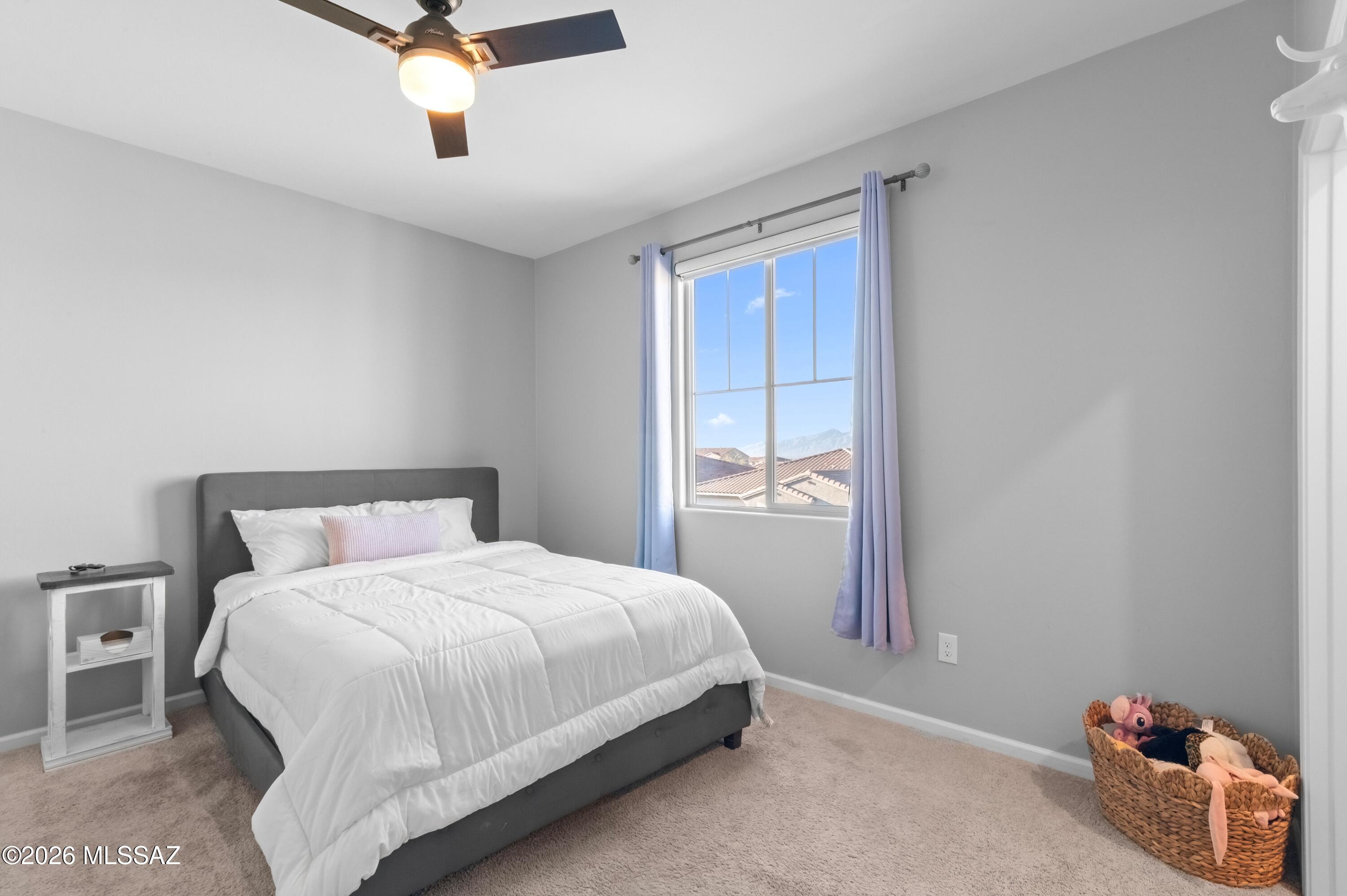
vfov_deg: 73.7
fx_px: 598
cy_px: 448
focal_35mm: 16
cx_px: 674
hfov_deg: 96.8
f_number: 22
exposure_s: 1/2
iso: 800
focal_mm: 16
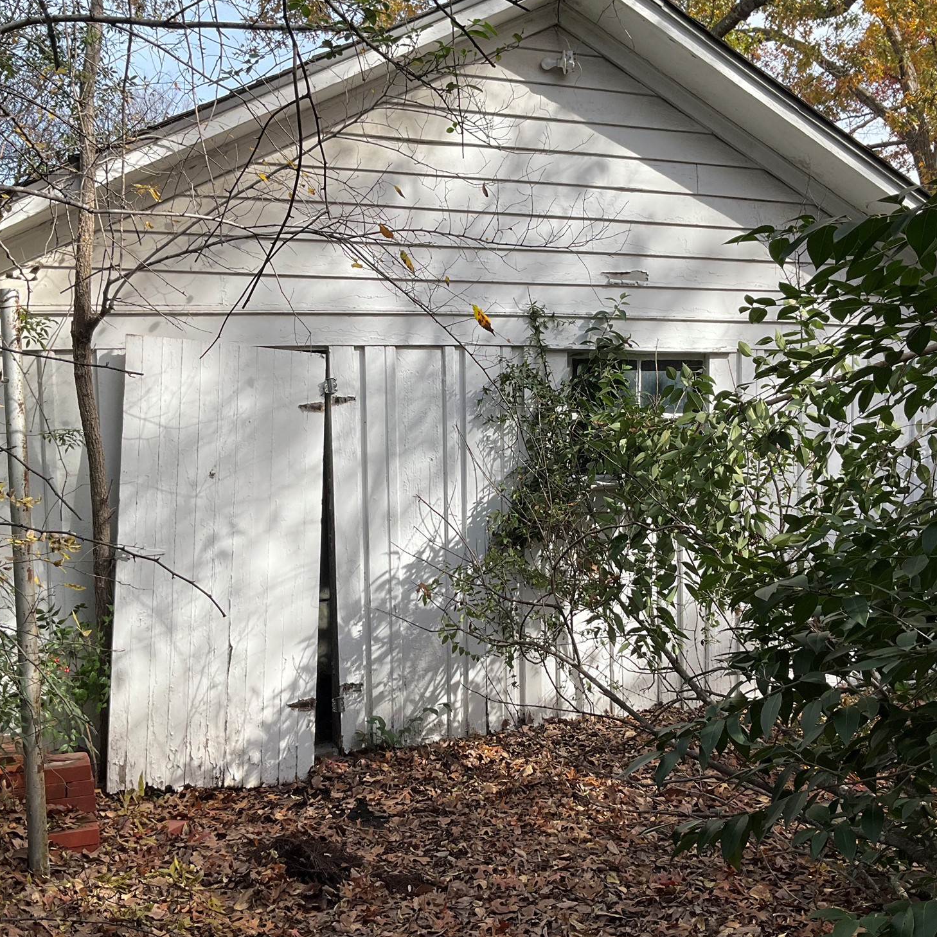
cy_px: 477
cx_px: 486
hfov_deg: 46.0
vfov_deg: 46.0
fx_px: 1102
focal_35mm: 36
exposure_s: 1/739
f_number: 1.8
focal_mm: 3
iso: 25
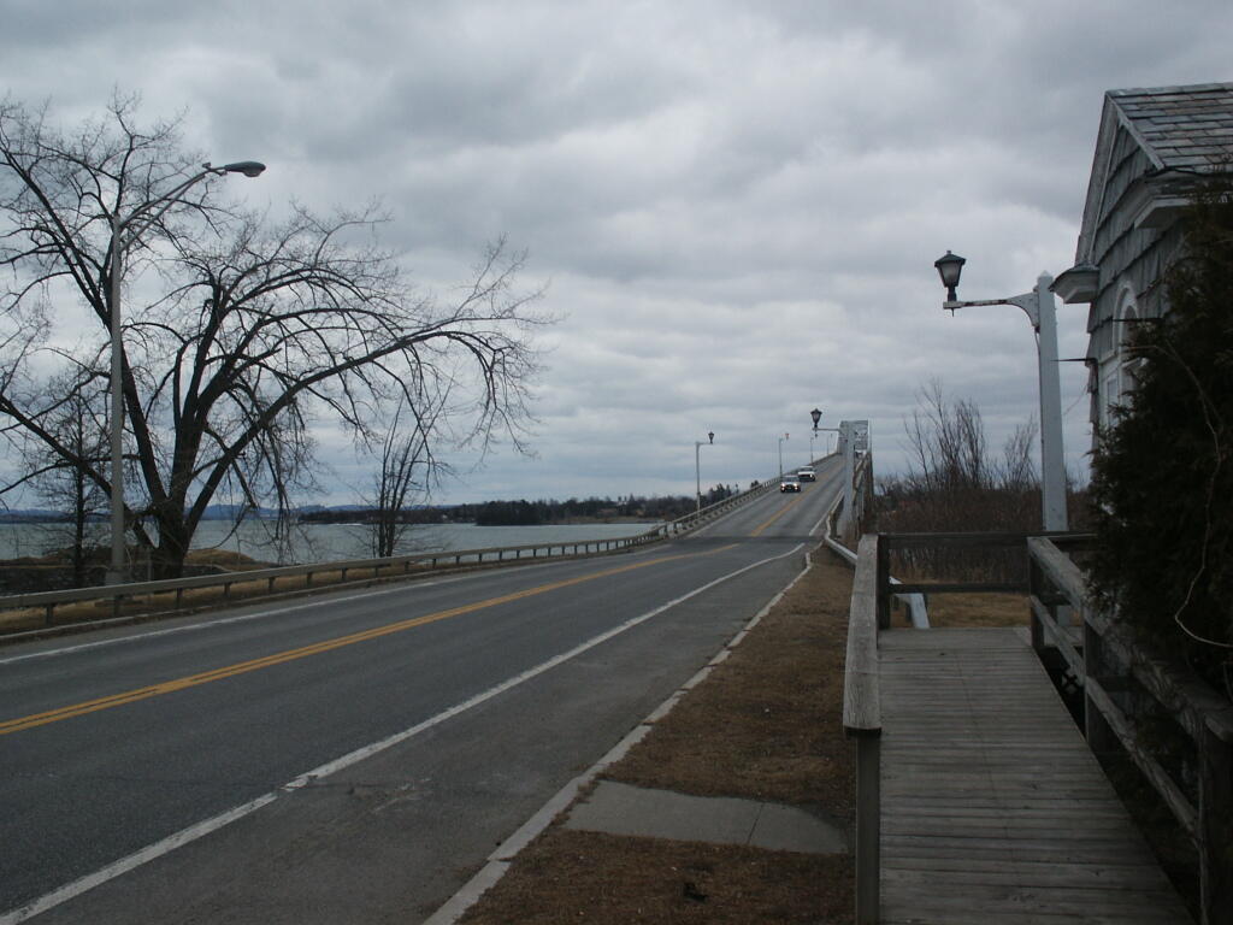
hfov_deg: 52.6
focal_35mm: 35
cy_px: 462
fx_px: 1247
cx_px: 616
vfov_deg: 40.7
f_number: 6.7
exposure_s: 1/250
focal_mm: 7.18
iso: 64
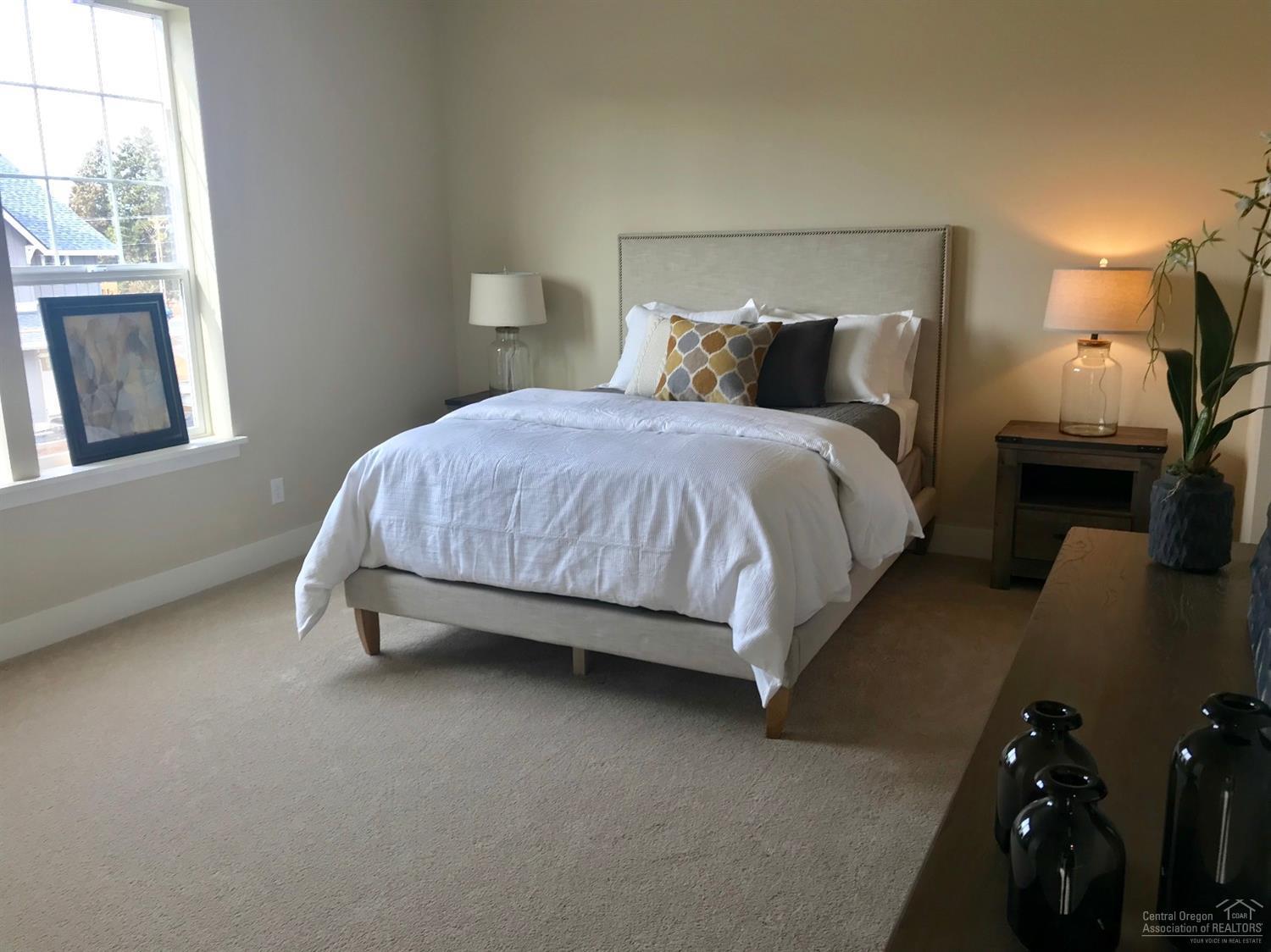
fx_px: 1028
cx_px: 636
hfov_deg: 63.5
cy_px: 476
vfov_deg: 49.7
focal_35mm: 28
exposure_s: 1/60
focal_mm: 3.99
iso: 25
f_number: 1.8
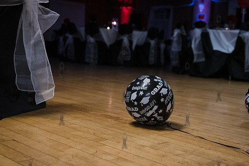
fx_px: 367
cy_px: 87
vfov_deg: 25.5
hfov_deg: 37.5
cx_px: 139
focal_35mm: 53
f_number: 3.5
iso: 2000
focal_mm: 38
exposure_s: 1/250
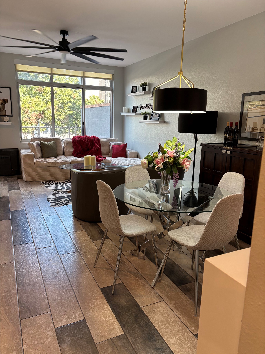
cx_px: 132
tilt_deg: -12.4
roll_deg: -1.7
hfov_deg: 53.1
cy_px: 177
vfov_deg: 67.3
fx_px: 265
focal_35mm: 26
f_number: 1.6
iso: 125
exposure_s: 1/120
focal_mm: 5.96
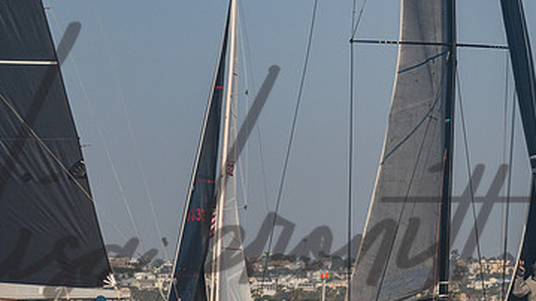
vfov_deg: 5.3
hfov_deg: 9.3
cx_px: 397
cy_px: 193
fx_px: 3283
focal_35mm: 231
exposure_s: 1/1250
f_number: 8
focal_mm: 110
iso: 400
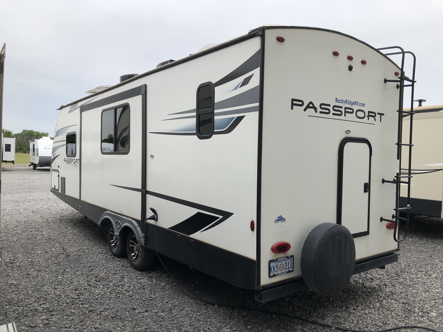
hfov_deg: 63.4
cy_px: 166
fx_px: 358
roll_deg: -1.6
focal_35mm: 28
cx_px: 222
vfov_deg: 49.7
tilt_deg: -2.1
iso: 20
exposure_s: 1/1143
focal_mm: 3.99
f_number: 1.8
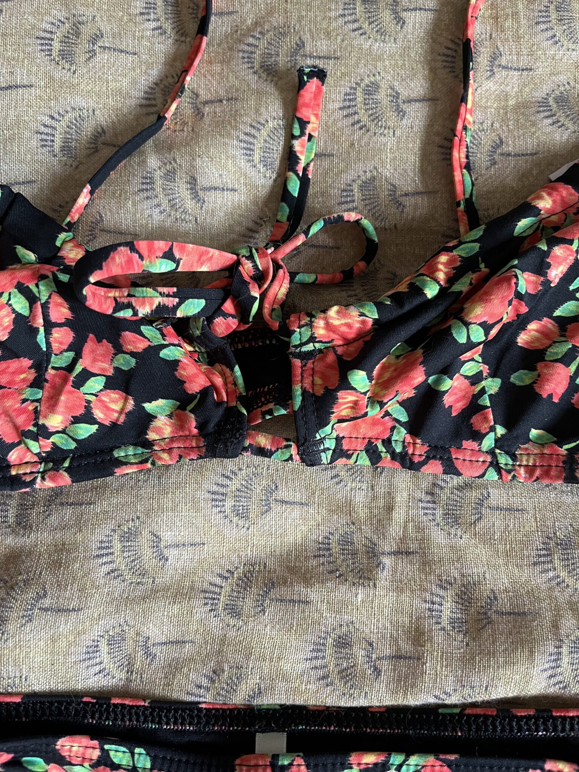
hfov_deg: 53.1
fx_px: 580
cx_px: 290
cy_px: 386
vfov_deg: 67.3
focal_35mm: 26
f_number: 1.6
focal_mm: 5.1
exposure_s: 1/60
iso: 320
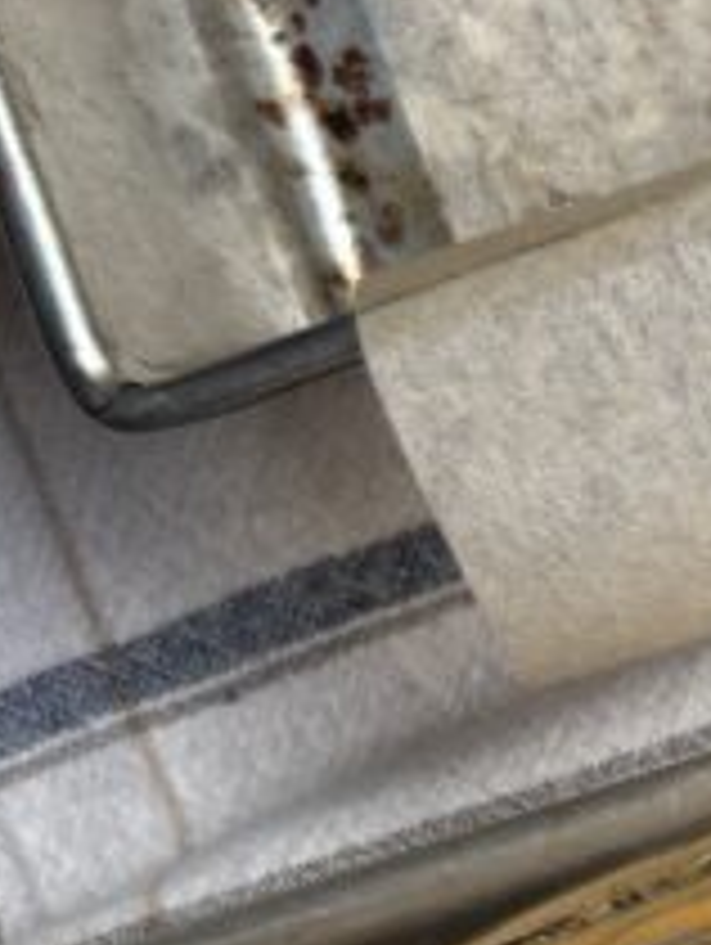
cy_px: 891
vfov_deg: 16.5
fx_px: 3198
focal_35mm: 117
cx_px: 1408
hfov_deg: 11.5
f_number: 1.78
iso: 64
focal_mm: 6.76
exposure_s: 1/121
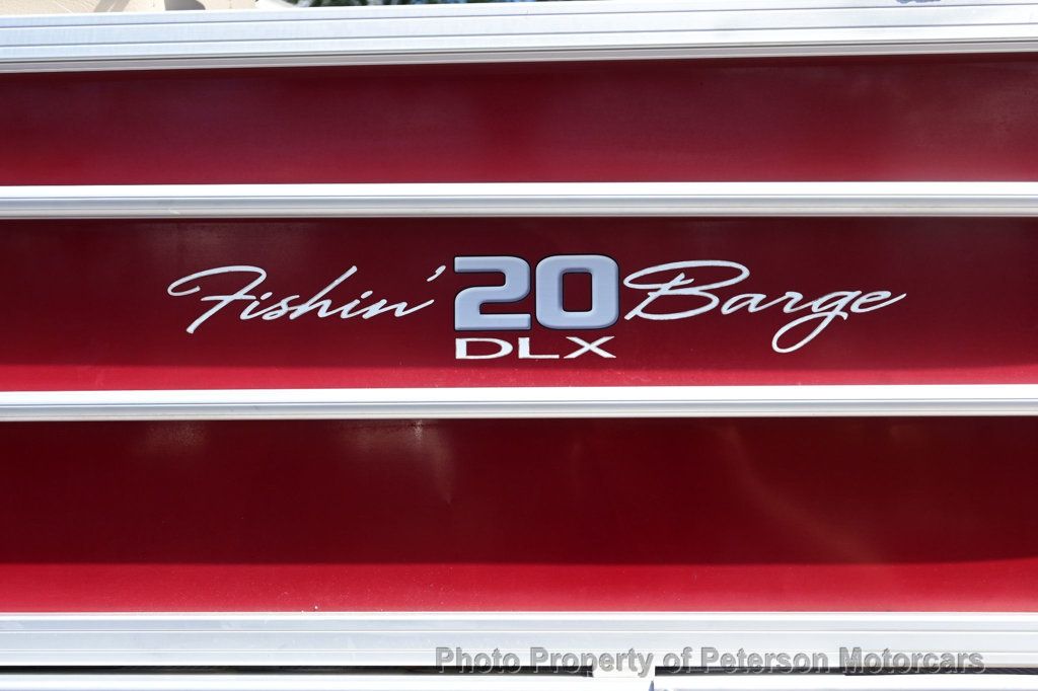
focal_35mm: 54
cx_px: 519
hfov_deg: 36.9
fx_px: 1556
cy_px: 346
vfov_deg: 25.0
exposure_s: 1/200
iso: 100
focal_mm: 36
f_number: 7.1
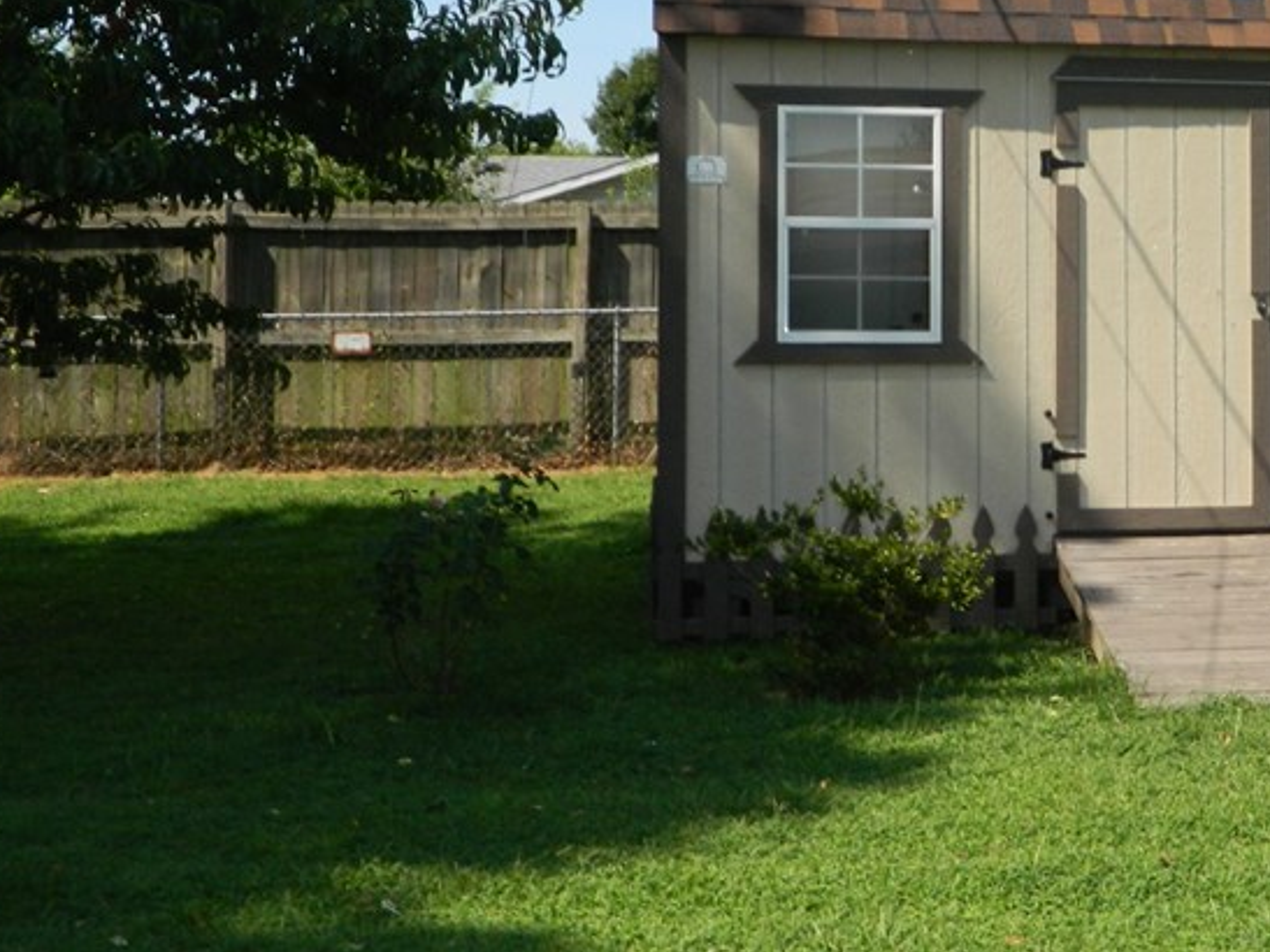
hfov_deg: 31.6
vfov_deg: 25.1
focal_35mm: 58
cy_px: 323
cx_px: 1154
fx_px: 2127
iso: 110
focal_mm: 5.6
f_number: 3.2
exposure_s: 1/1000
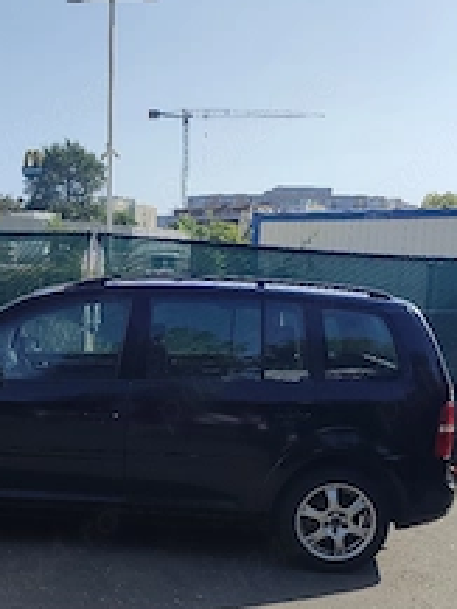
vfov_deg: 40.9
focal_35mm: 46
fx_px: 809
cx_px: 84
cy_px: 390
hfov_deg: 30.7
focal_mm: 6.04
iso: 50
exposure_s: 1/769
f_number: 1.9
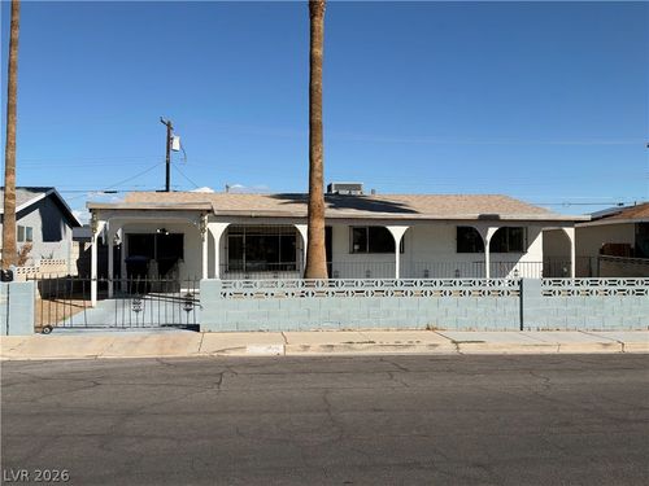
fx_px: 656
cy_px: 243
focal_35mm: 35
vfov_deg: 40.7
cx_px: 324
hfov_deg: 52.6
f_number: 1.8
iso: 64
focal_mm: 6.93
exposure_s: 1/6024
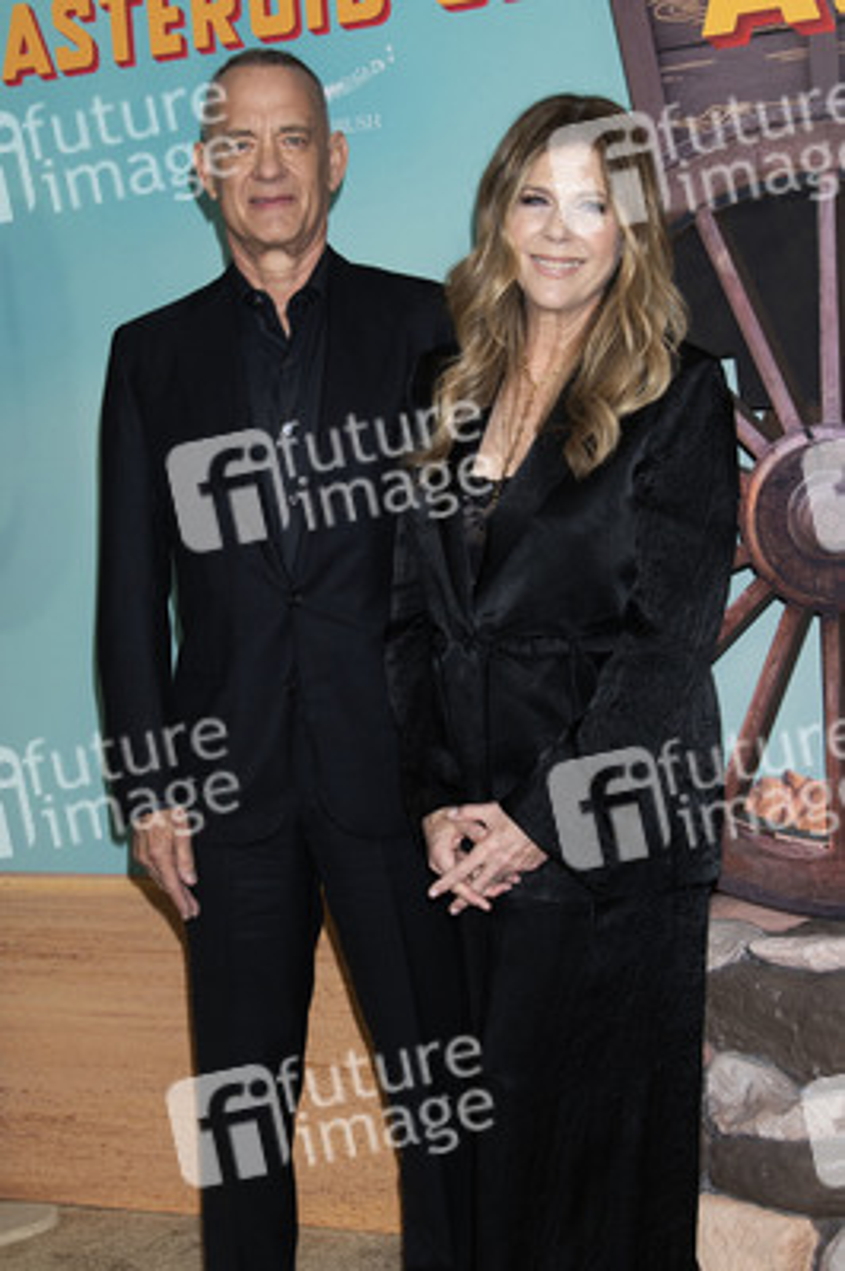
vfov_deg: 50.7
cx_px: 422
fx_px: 1340
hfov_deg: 35.0
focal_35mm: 38
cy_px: 636
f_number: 5.6
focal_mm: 38
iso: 400
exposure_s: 1/200
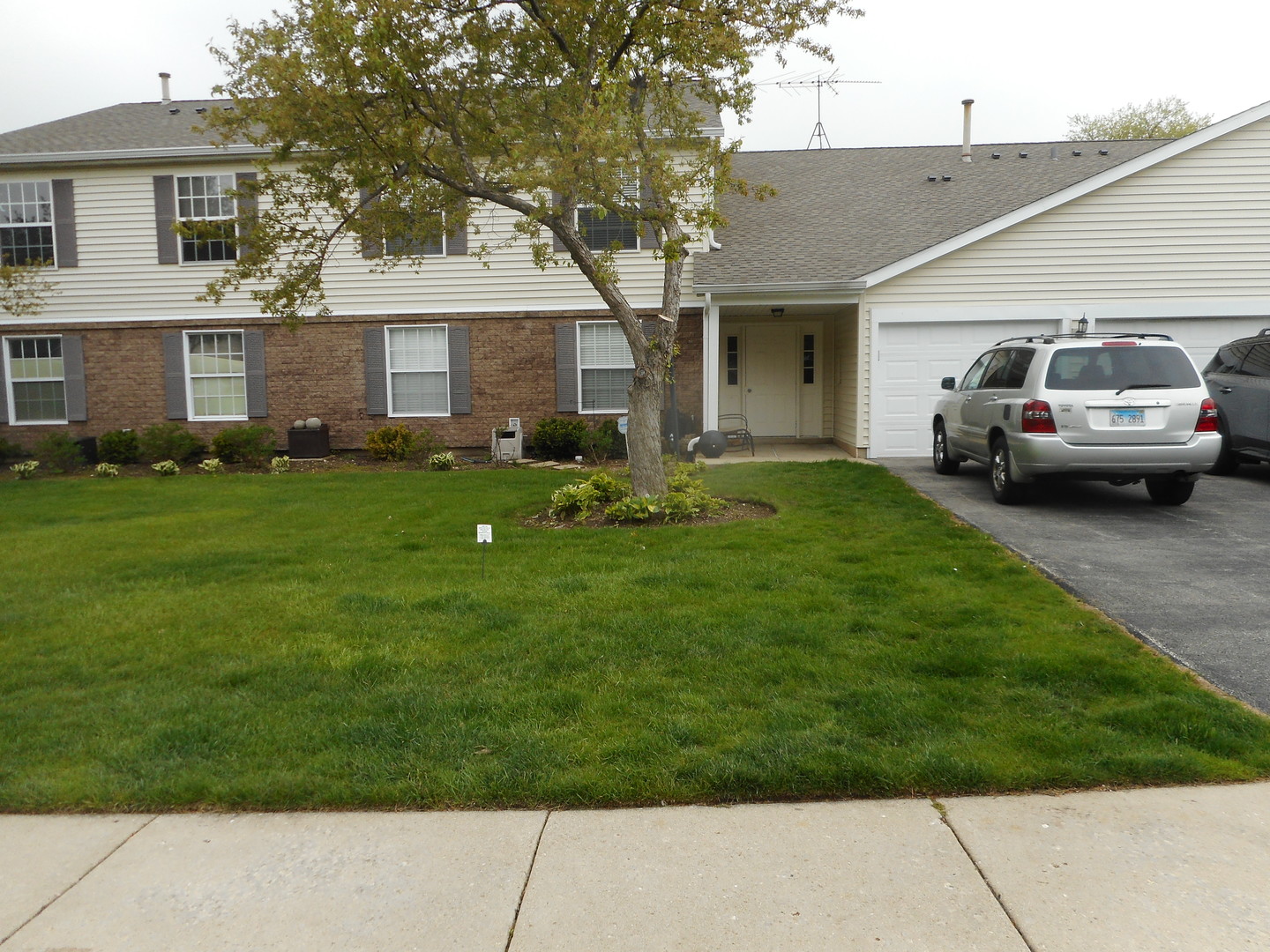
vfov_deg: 54.9
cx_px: 635
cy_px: 476
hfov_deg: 69.4
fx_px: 917
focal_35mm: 25
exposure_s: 1/200
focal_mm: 4.5
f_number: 3.7
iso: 80
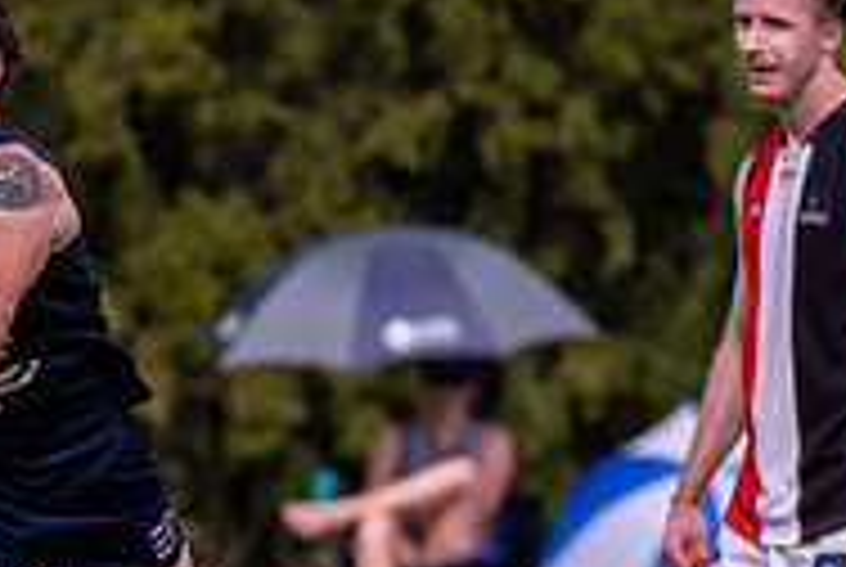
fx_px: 44155
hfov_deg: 1.1
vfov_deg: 0.7
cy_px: 743
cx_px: -63
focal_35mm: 1876
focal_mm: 300
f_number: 6.3
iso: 800
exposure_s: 1/3200
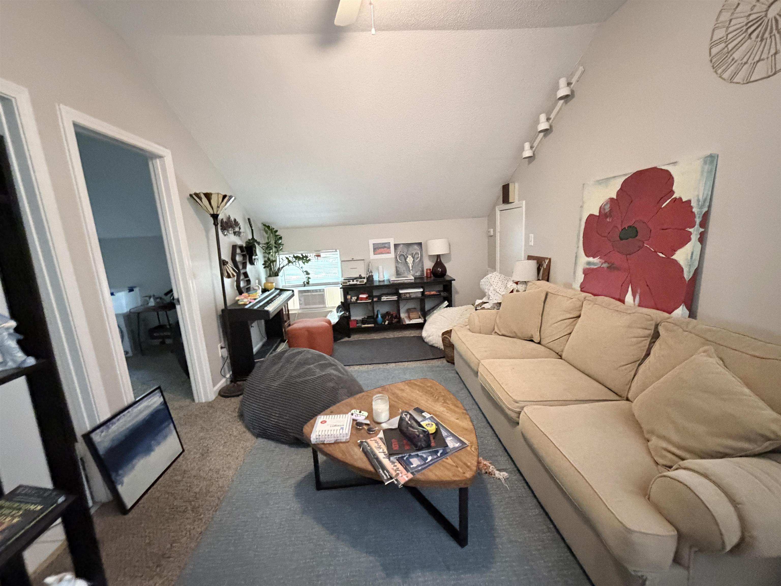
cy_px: 293
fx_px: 316
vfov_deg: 85.7
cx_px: 390
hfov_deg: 102.1
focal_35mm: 14
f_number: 2.2
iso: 1000
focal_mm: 2.22
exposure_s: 1/40
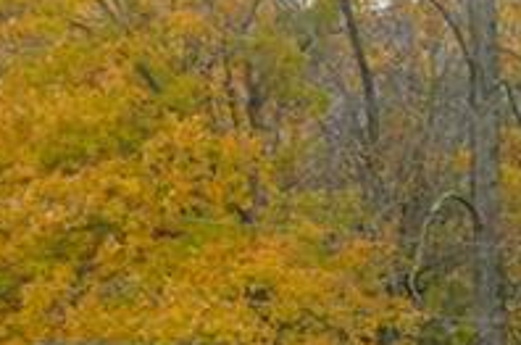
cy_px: 568
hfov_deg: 6.4
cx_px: 1160
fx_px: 4476
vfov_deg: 4.4
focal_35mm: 310
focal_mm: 40
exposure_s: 1/250
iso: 320
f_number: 9
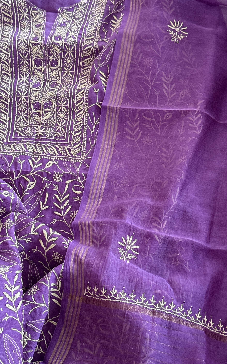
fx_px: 505
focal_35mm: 51
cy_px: 182
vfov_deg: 39.6
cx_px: 124
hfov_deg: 25.3
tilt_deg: -67.9
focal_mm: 6.76
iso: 500
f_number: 1.78
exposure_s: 1/40
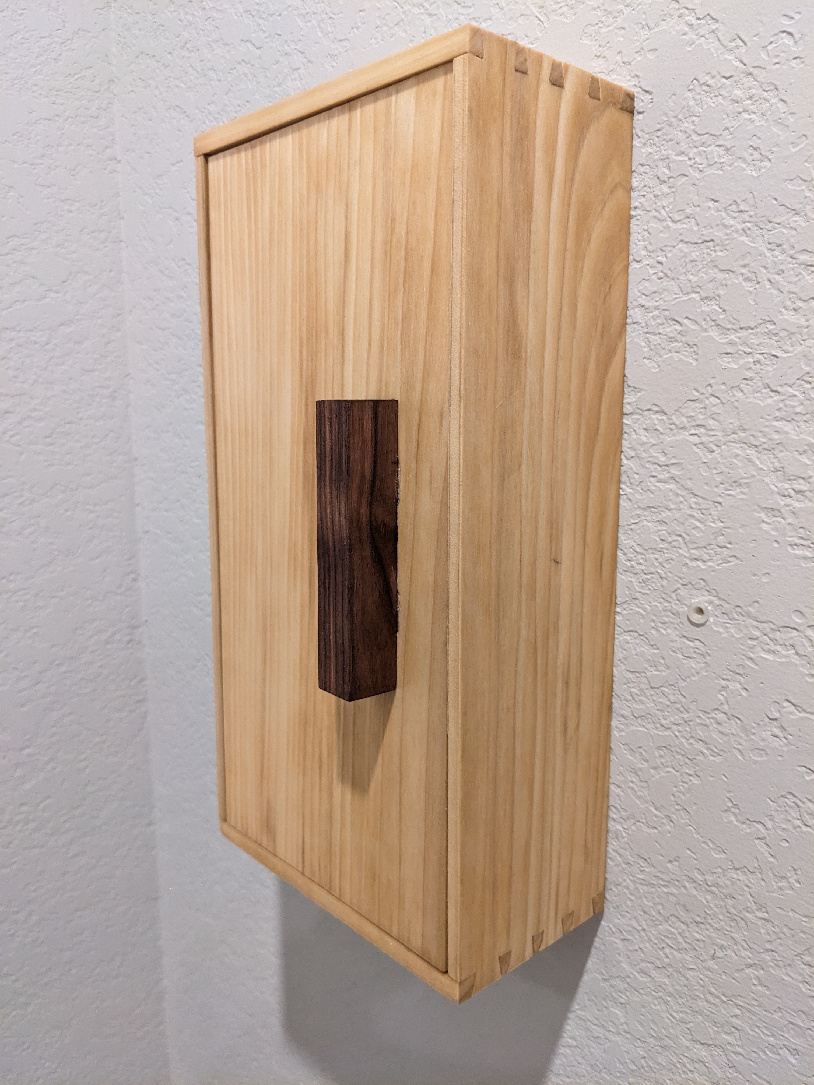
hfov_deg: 51.4
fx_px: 847
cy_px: 542
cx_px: 407
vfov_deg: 65.3
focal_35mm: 27
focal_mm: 4.38
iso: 293
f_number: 1.73
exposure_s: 1/23.8
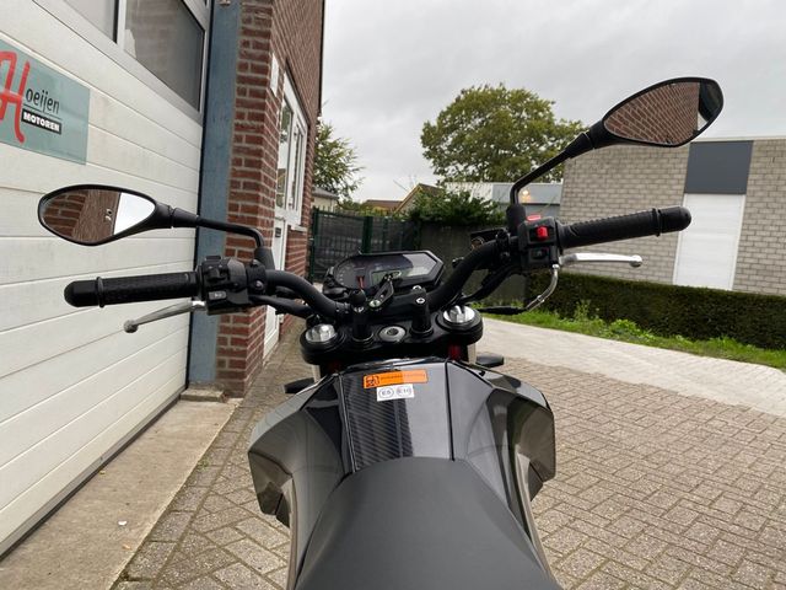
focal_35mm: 26
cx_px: 393
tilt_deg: -6.4
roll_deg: -6.4
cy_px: 295
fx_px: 590
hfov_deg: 67.3
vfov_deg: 53.1
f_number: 1.8
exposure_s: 1/122
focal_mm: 4.25
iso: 32
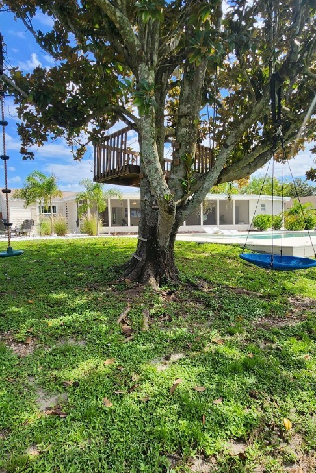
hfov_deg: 64.5
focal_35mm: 19
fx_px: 250
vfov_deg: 86.9
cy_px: 234
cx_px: 168
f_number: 2.2
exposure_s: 1/1272
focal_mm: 2.2
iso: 50
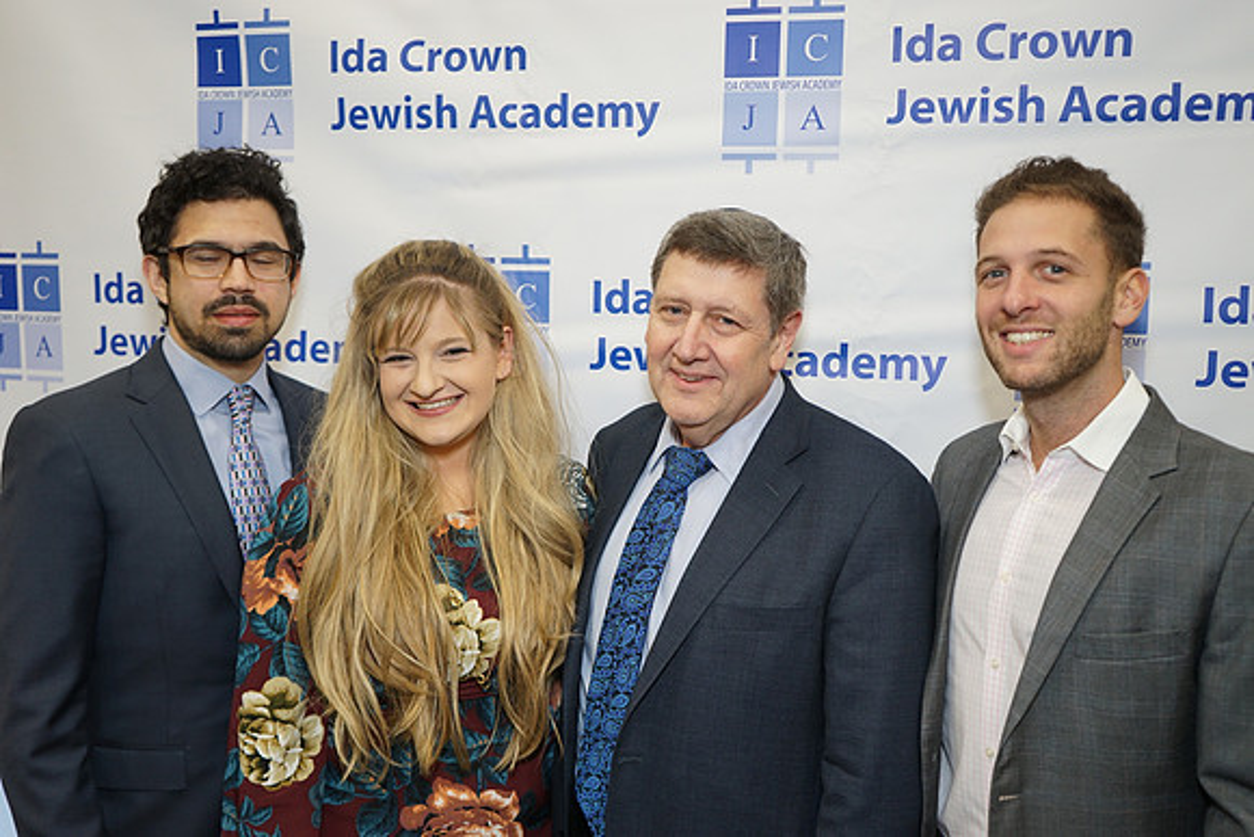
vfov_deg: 40.0
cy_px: 418
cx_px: 627
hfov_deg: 57.2
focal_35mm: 33
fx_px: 1150
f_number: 4.5
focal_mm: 33
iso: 800
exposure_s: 1/60
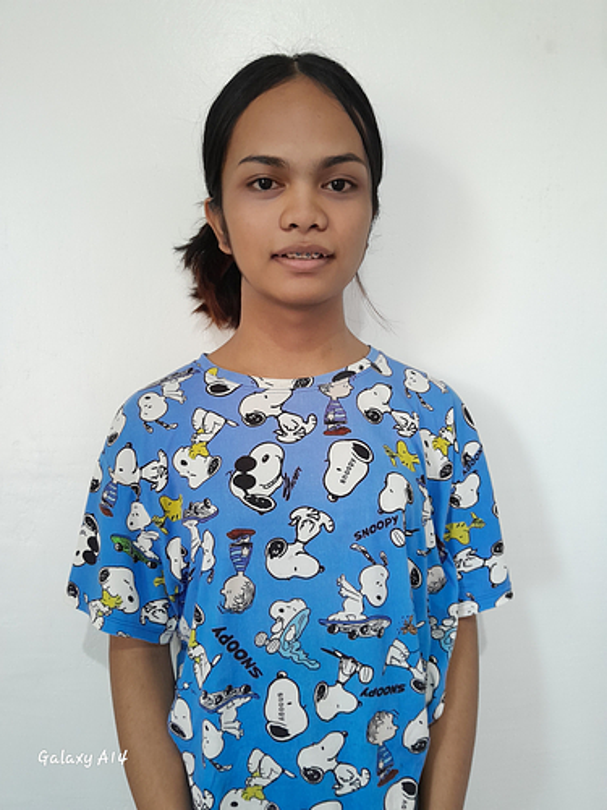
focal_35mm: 26
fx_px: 608
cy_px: 405
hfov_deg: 53.1
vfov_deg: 67.3
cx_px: 304
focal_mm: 3.98
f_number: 1.8
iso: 500
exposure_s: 1/24
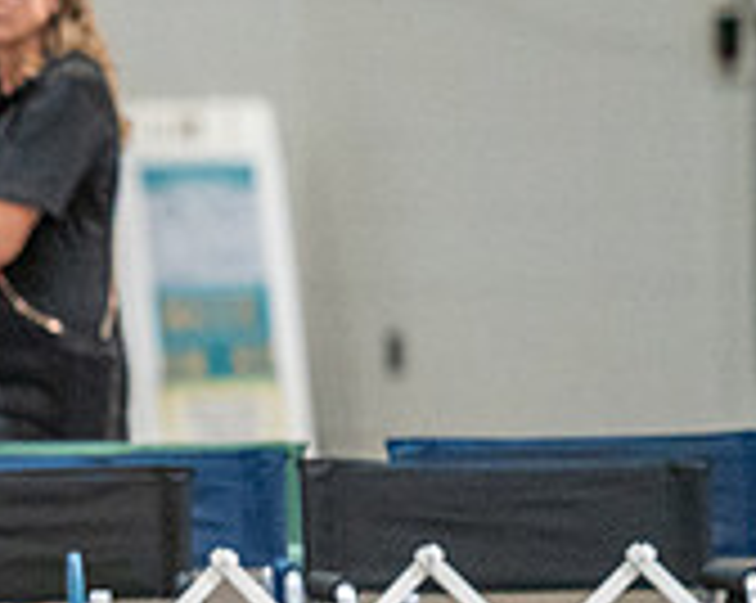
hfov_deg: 2.5
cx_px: -484
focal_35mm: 782
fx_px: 17477
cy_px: 558
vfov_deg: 2.0
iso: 6400
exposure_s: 1/250
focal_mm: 200
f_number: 2.8
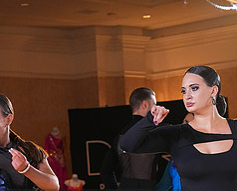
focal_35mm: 176
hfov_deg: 10.9
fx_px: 1236
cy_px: 223
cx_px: 81
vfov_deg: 8.7
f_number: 5.6
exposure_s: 1/200
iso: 5000
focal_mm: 77
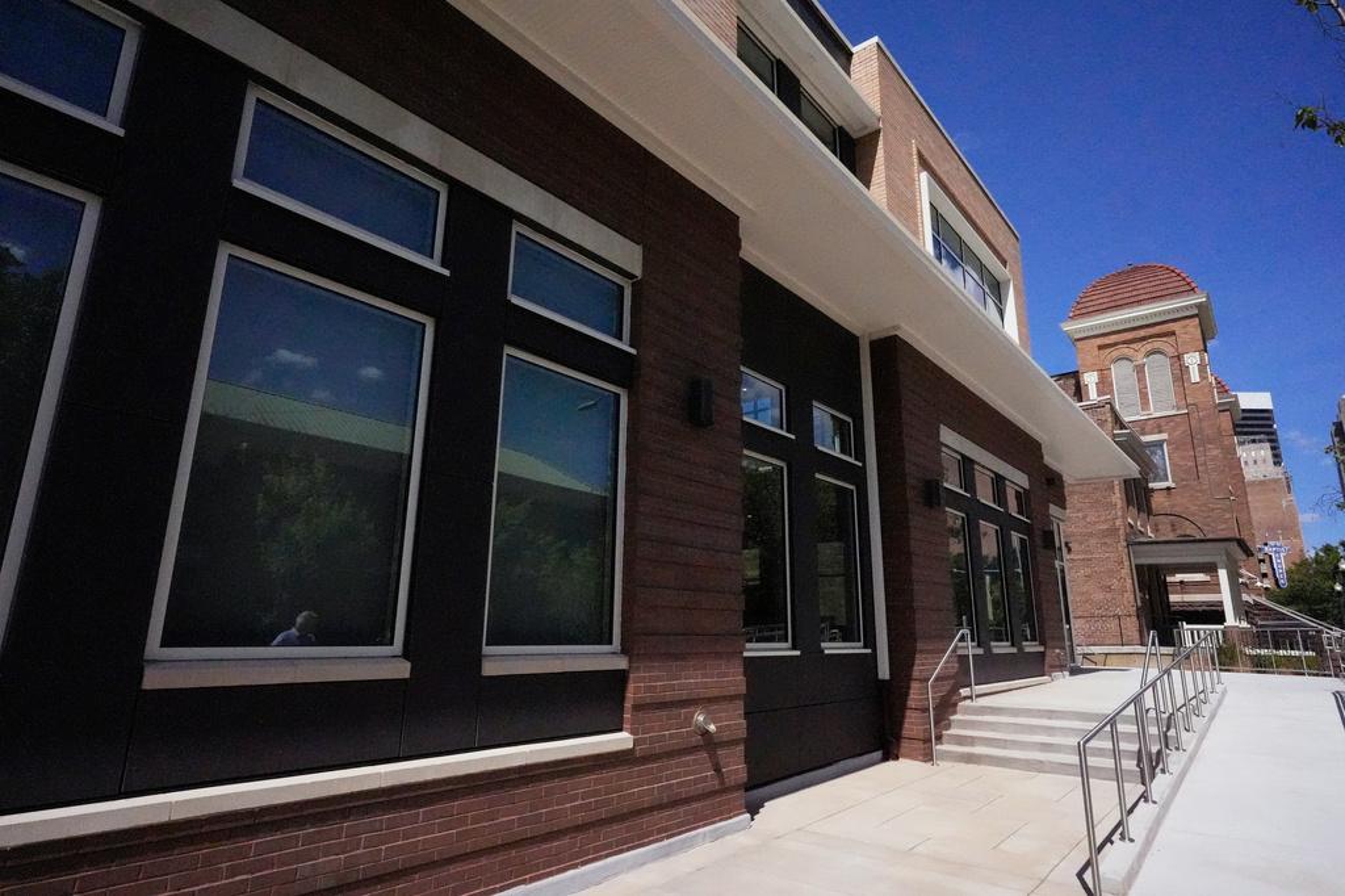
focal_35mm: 20
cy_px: 448
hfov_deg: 84.0
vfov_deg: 61.9
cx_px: 672
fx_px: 747
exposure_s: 1/16000
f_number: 16
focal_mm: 20
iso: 12800
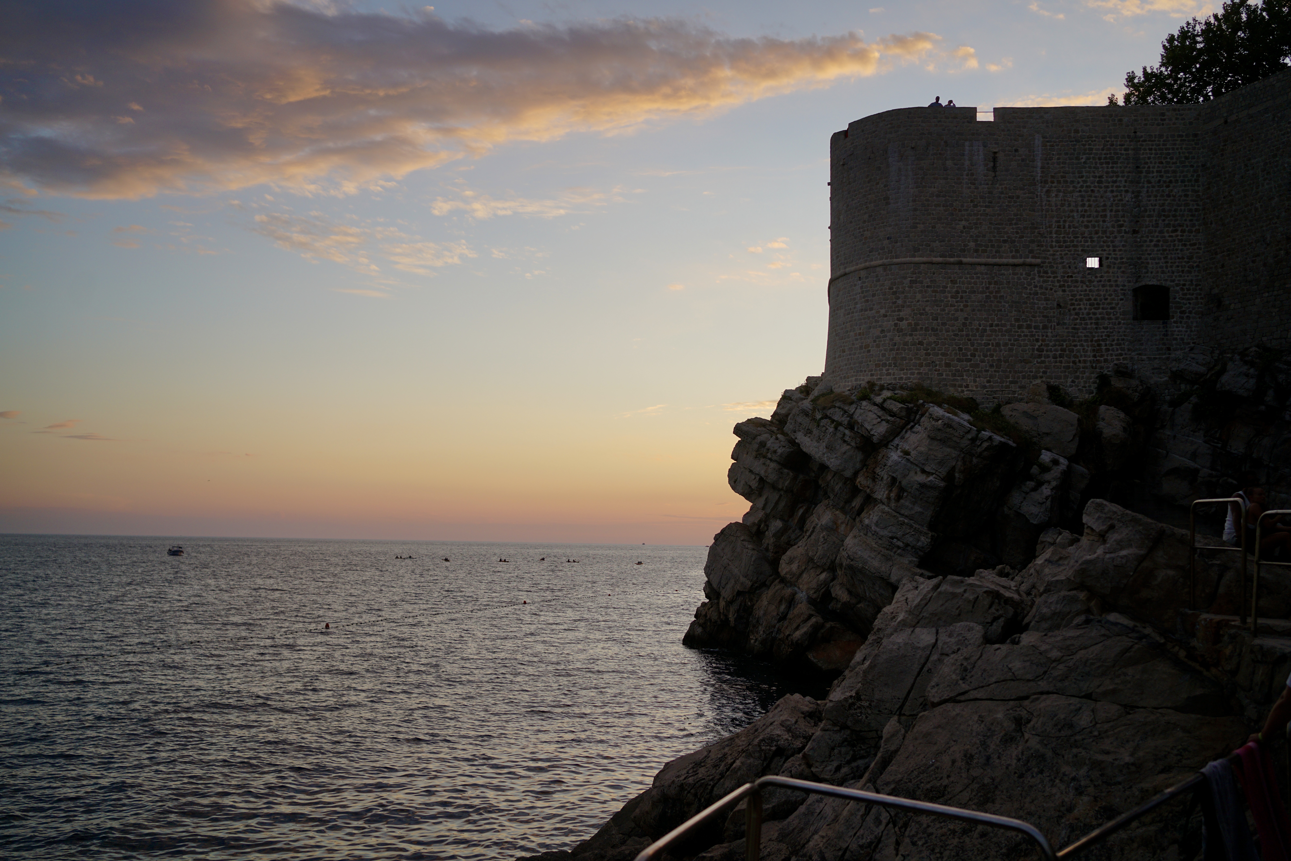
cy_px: 430
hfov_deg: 54.4
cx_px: 646
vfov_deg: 37.9
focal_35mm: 35
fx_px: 1255
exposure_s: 1/1250
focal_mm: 35
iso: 200
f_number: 2.8
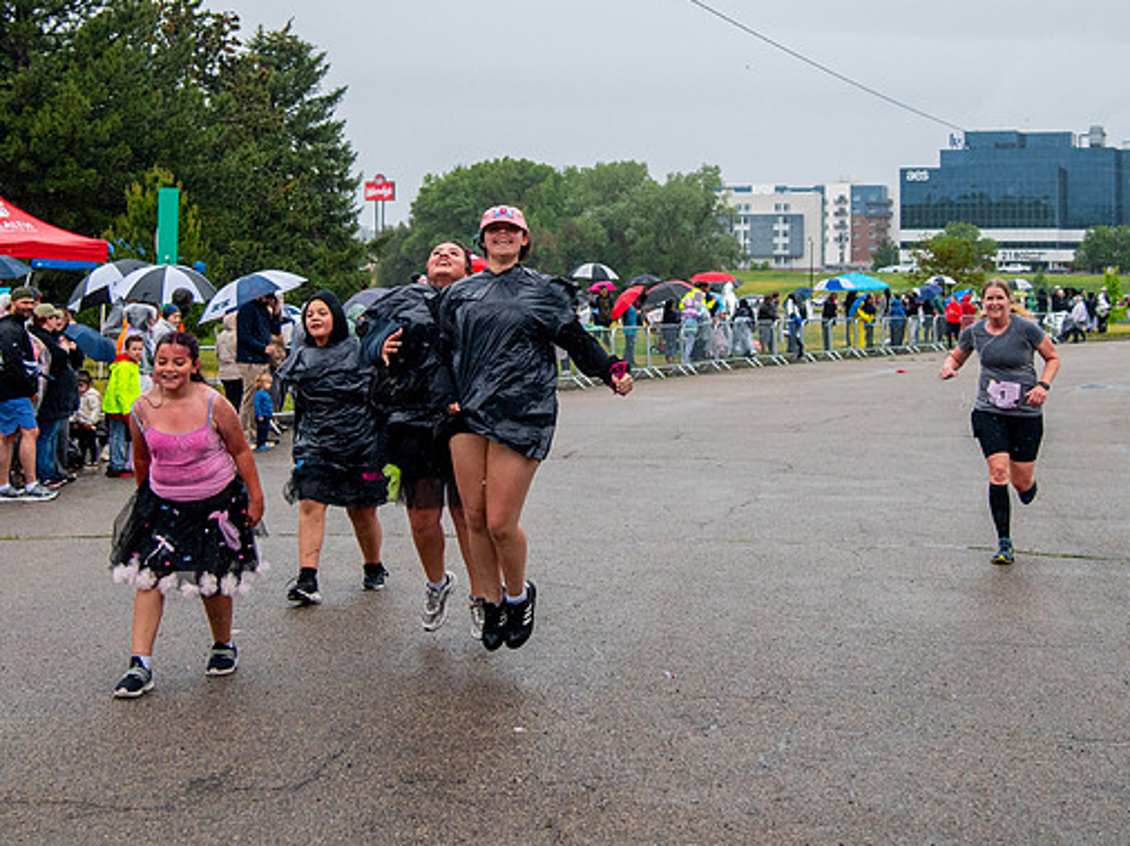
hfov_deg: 31.2
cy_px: 200
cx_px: 570
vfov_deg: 23.4
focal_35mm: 62
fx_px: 2023
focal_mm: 35
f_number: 4
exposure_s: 1/2500
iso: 1600
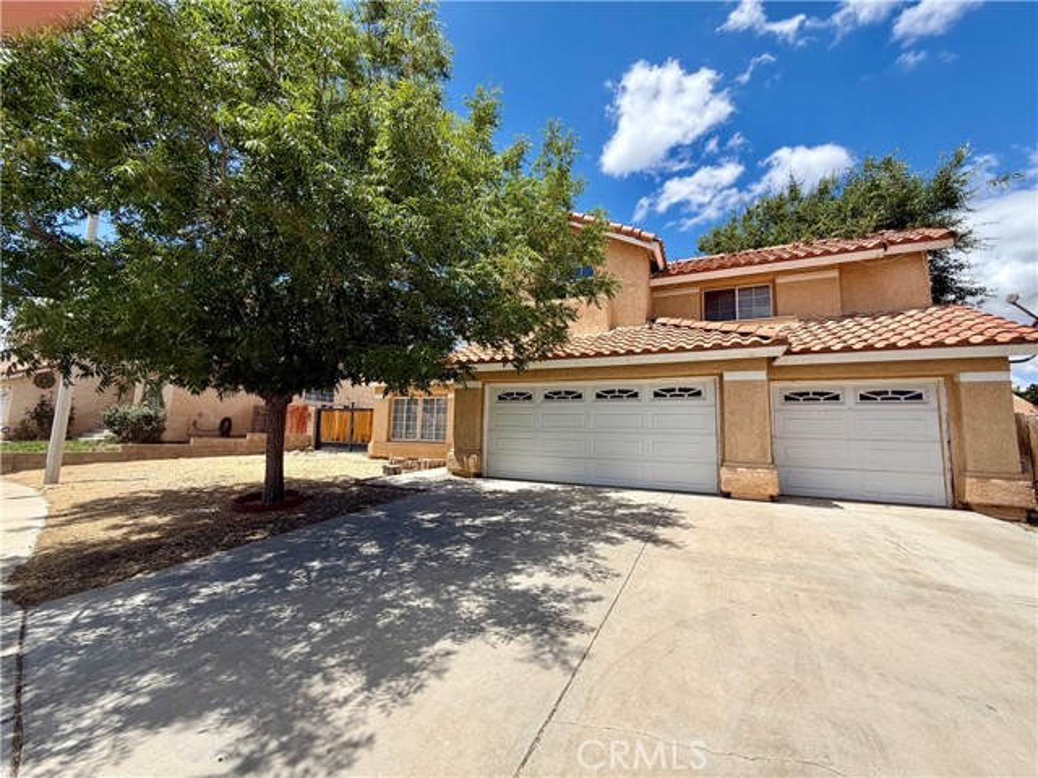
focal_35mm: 14
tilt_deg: +7.3
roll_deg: -1.6
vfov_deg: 85.7
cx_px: 519
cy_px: 389
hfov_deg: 102.1
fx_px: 420
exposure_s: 1/914
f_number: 2.2
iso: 20
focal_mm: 2.22
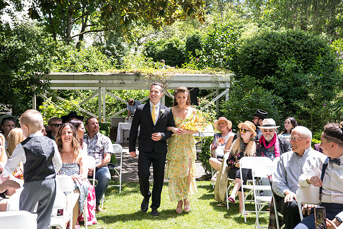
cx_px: 172
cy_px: 114
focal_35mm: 52
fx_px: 496
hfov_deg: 38.2
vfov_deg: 26.0
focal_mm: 52
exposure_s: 1/320
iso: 400
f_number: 4.5
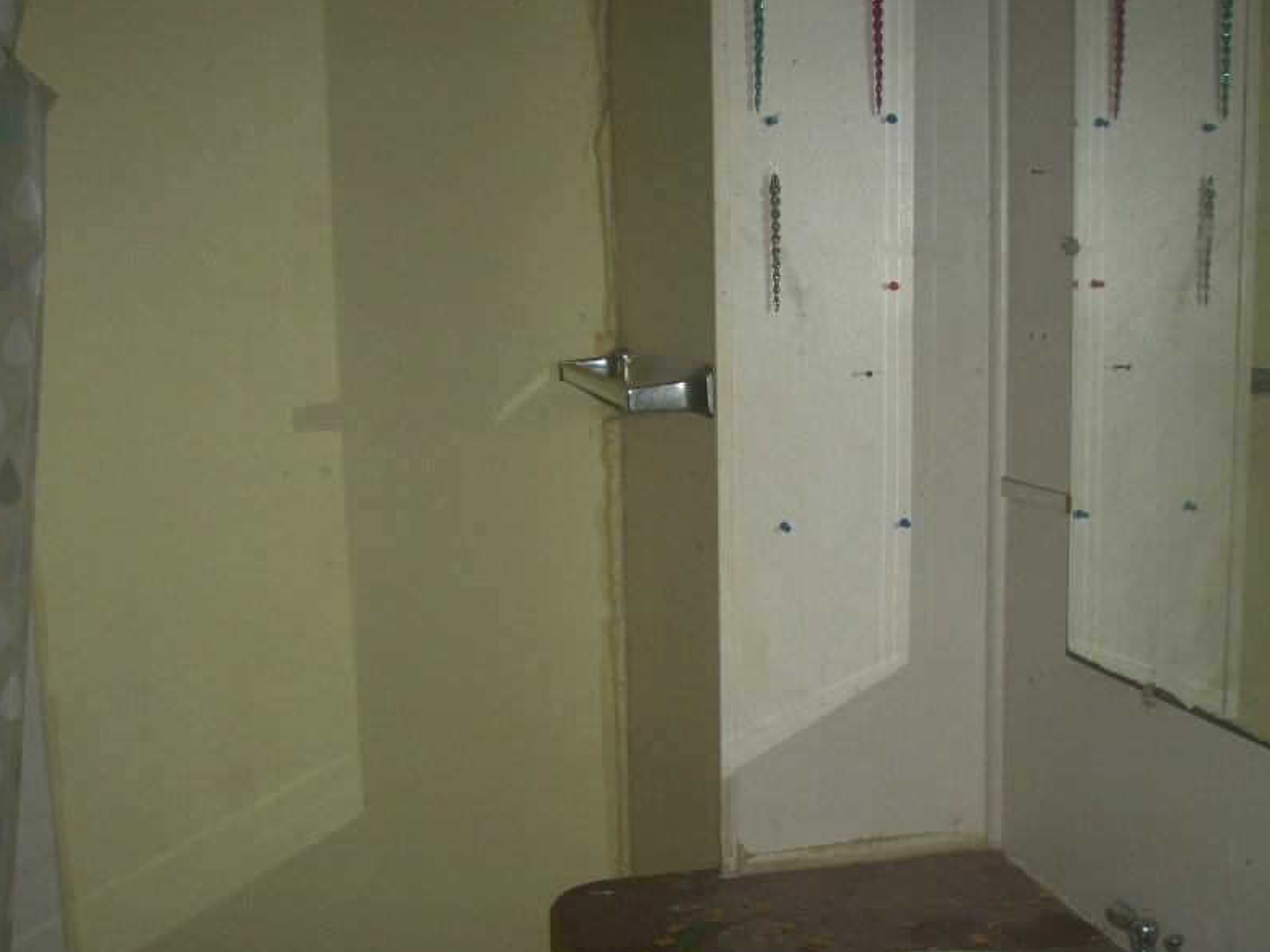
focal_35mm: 48
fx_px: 1761
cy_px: 536
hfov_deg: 39.6
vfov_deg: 30.2
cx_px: 679
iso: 64
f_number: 2.8
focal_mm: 6.2
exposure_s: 1/60
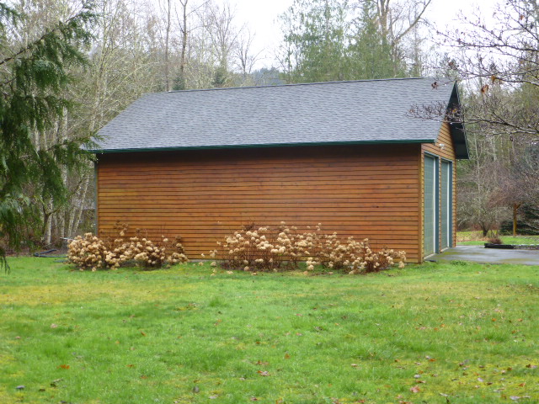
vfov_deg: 27.0
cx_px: 270
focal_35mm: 54
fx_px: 841
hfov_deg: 35.5
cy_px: 202
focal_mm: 9.7
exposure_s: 1/60
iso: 160
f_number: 4.6
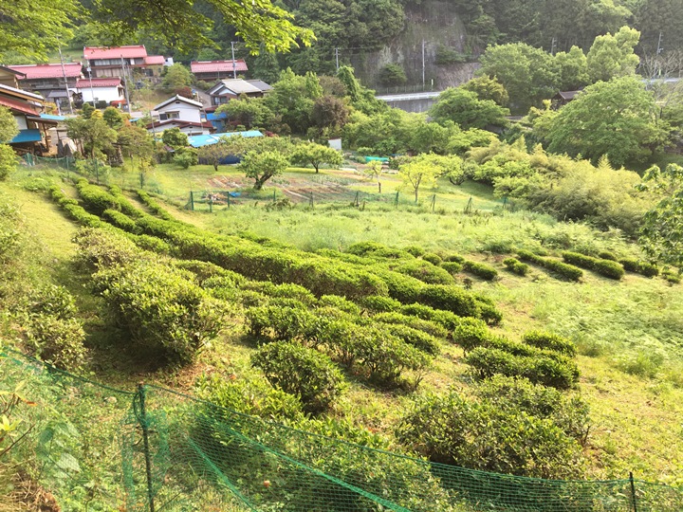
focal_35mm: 29
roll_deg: +1.6
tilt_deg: -18.6
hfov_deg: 61.7
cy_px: 256
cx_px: 342
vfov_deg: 48.2
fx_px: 572
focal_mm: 4.15
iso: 32
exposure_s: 1/60
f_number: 2.2
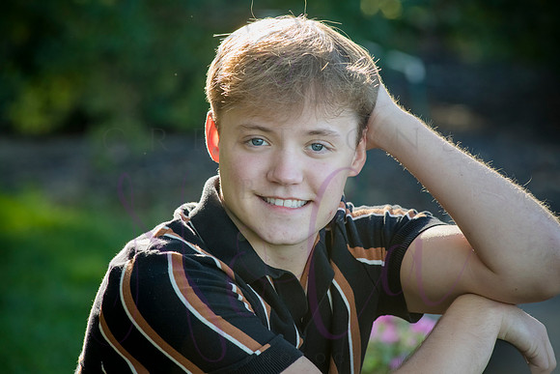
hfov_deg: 11.1
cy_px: 187
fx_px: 2878
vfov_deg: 7.4
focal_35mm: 185
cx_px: 280
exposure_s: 1/400
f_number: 6.3
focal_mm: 185
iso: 800
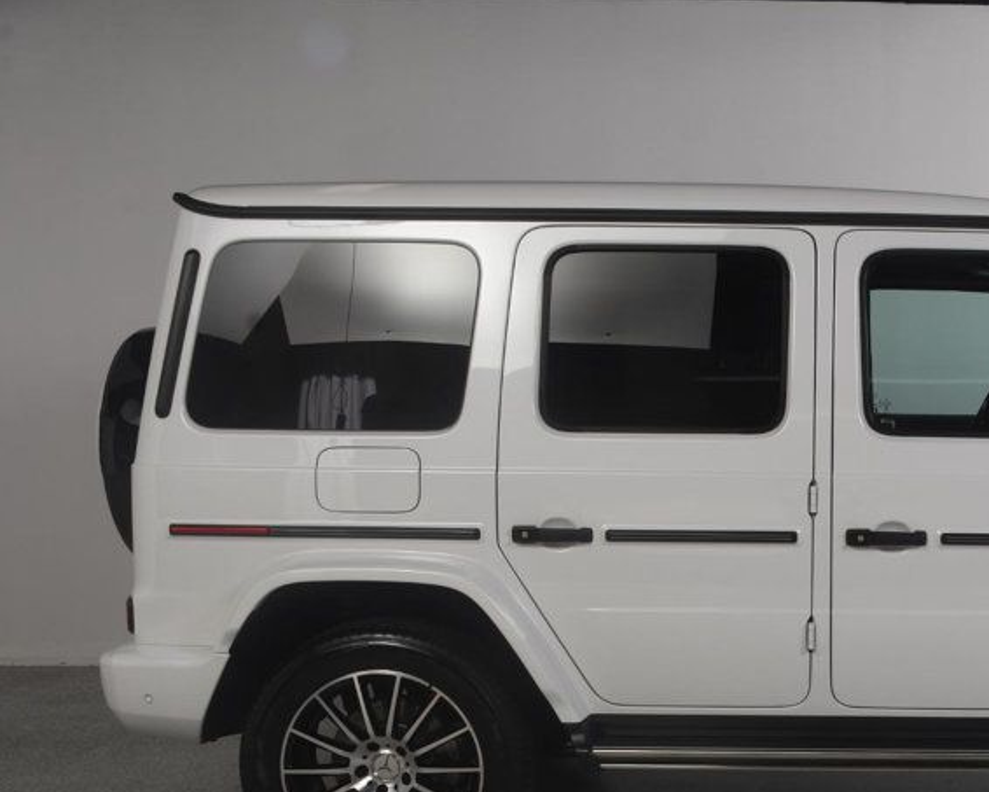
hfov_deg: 32.1
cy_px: 589
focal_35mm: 56
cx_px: 867
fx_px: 1639
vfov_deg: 26.8
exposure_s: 1/160
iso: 100
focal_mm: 22
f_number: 11
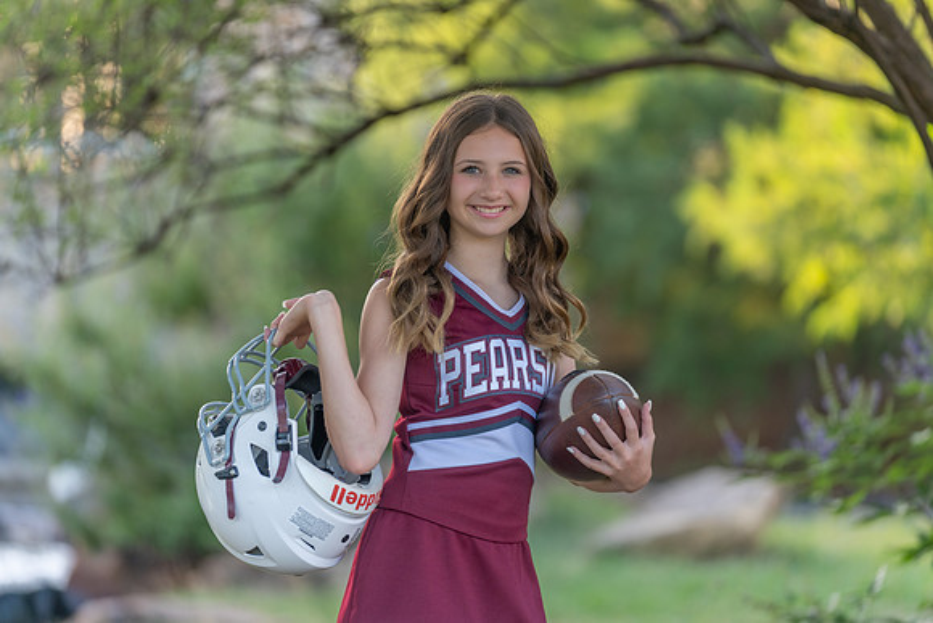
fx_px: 4125
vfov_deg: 8.6
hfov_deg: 12.9
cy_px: 317
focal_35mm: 159
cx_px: 476
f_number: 2.8
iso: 320
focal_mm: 156
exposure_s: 1/320
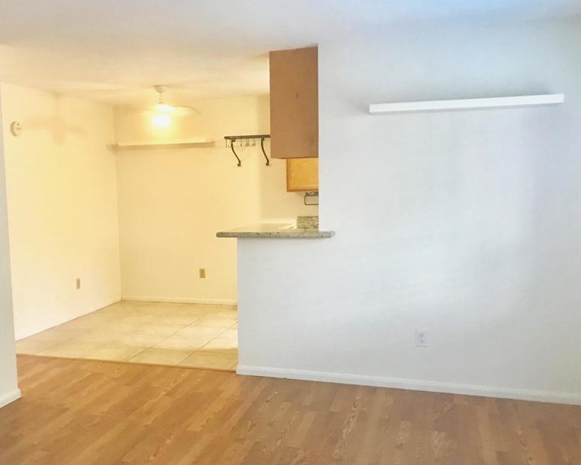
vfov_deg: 41.1
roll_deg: +1.2
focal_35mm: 36
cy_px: 252
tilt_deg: -6.4
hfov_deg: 49.8
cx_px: 221
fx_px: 619
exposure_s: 1/15
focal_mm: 3.99
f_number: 1.8
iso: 64
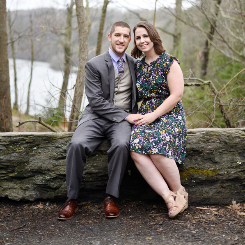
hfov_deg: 26.9
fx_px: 512
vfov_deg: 26.6
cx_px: 123
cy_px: 63
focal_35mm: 64
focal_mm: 50
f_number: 1.8
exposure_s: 1/4000
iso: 640
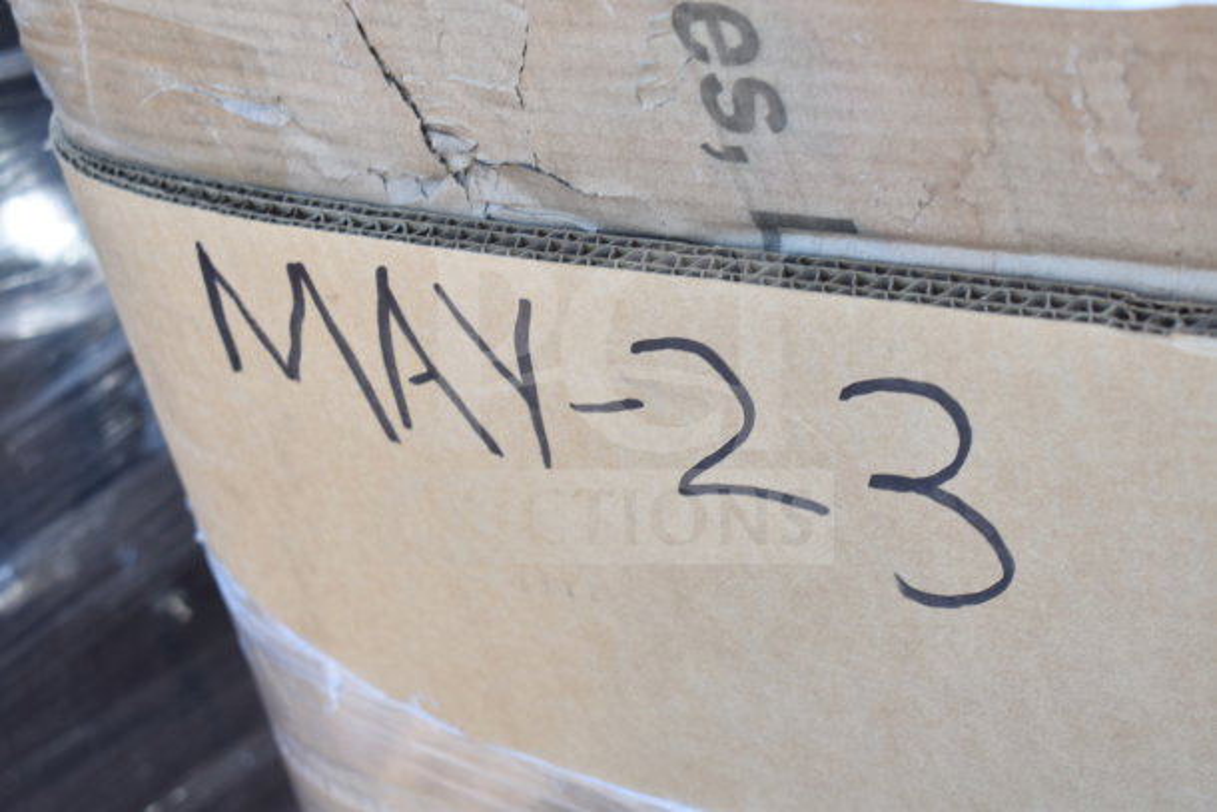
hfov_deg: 29.2
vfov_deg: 19.7
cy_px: 406
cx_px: 608
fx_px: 2333
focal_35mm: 69
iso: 200
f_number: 5.3
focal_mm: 46
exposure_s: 1/80
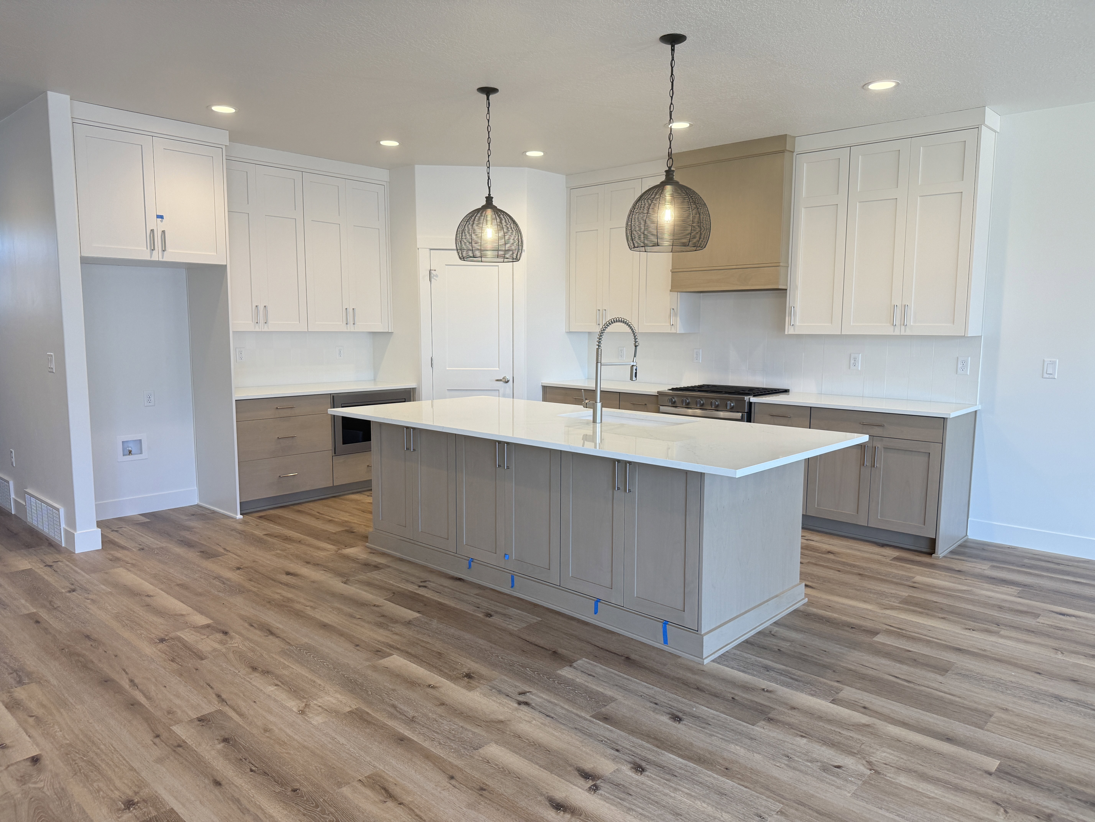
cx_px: 548
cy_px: 411
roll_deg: -0.7
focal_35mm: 24
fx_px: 759
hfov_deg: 71.6
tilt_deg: -7.1
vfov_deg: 56.8
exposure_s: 1/168
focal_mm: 6.76
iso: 125
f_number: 1.78
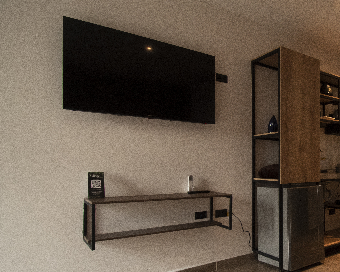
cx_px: 311
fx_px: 272
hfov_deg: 55.0
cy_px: 170
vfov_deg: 52.6
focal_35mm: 27
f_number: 6.3
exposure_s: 1/60
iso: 1250
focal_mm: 10
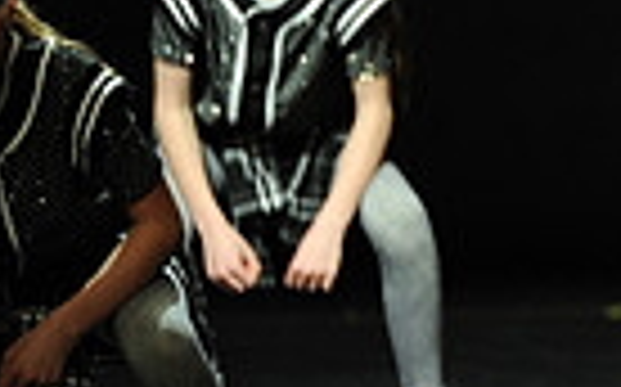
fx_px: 13004
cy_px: -162
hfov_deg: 2.7
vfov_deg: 1.7
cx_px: 1161
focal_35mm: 769
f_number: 2.8
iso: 1600
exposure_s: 1/320
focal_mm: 180
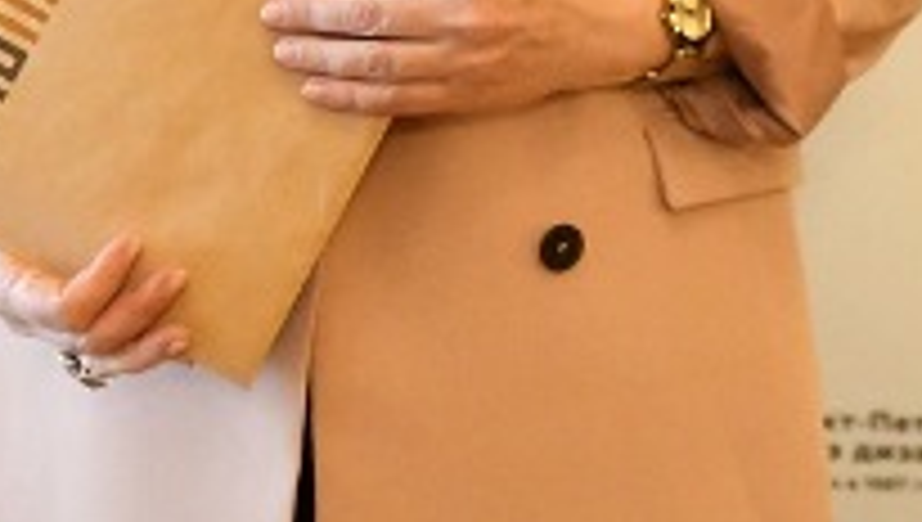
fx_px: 3452
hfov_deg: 15.2
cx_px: 256
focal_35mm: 141
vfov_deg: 8.3
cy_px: -436
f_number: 2.8
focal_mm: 36
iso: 20000
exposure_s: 1/160
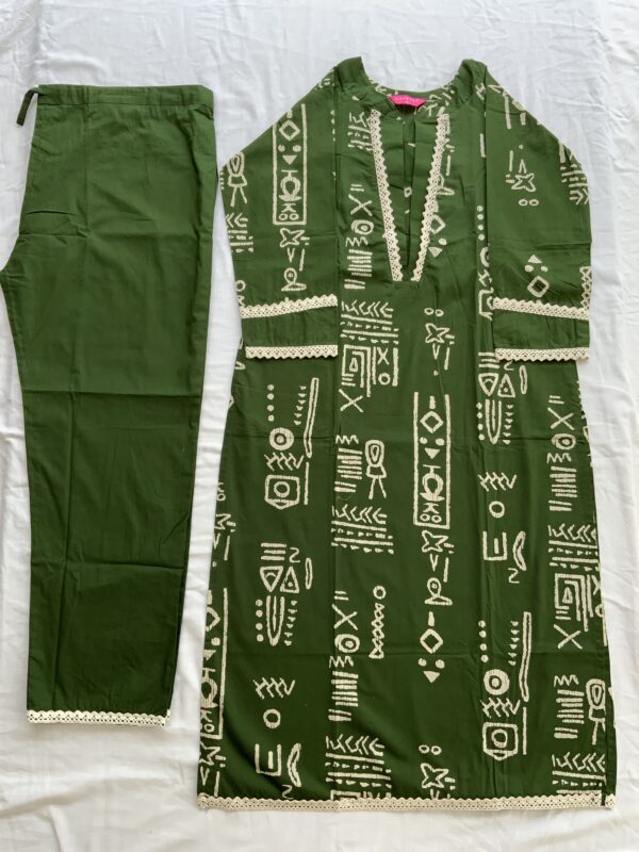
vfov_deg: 61.7
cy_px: 426
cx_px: 320
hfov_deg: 48.2
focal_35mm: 29
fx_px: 714
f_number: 1.8
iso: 16
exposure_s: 1/294
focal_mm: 3
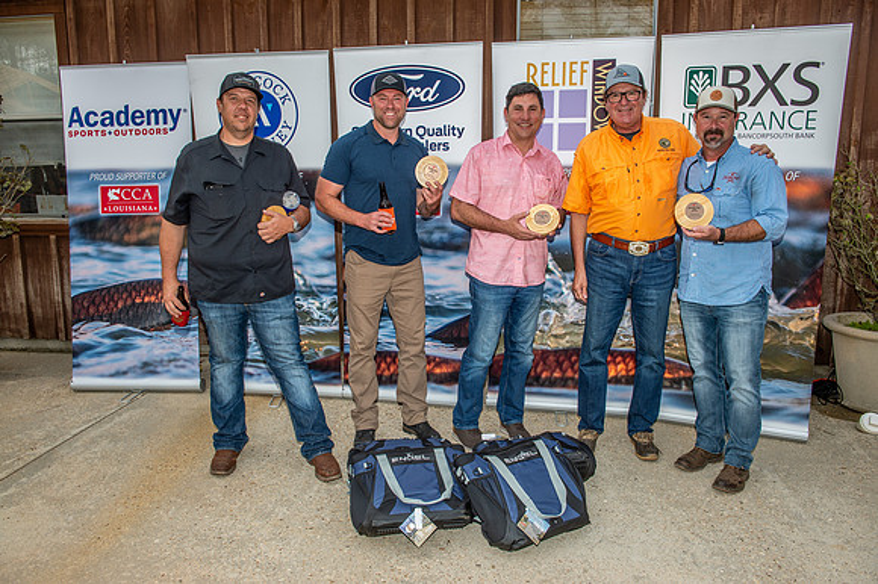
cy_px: 292
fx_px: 682
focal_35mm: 28
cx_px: 439
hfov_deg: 65.5
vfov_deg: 46.4
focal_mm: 28
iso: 160
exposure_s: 1/200
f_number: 6.3
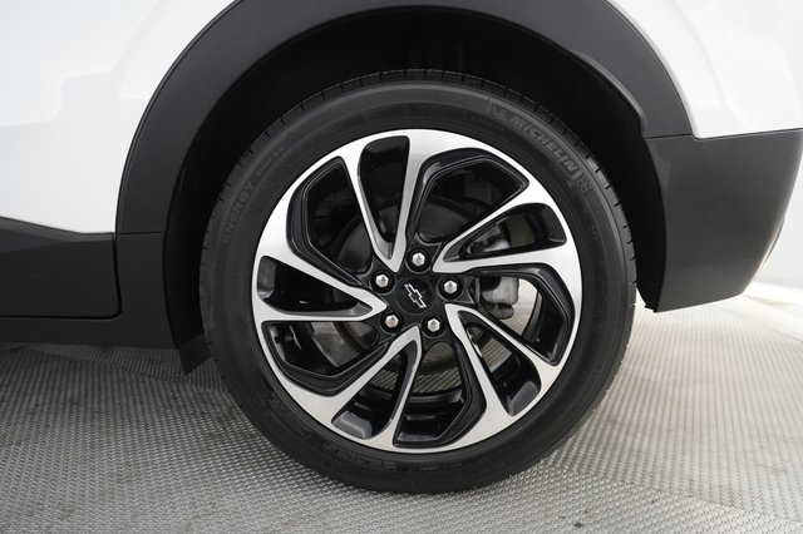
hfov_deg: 71.5
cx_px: 402
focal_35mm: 25
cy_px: 267
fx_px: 557
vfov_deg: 51.2
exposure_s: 1/125
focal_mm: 25
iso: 4000
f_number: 4
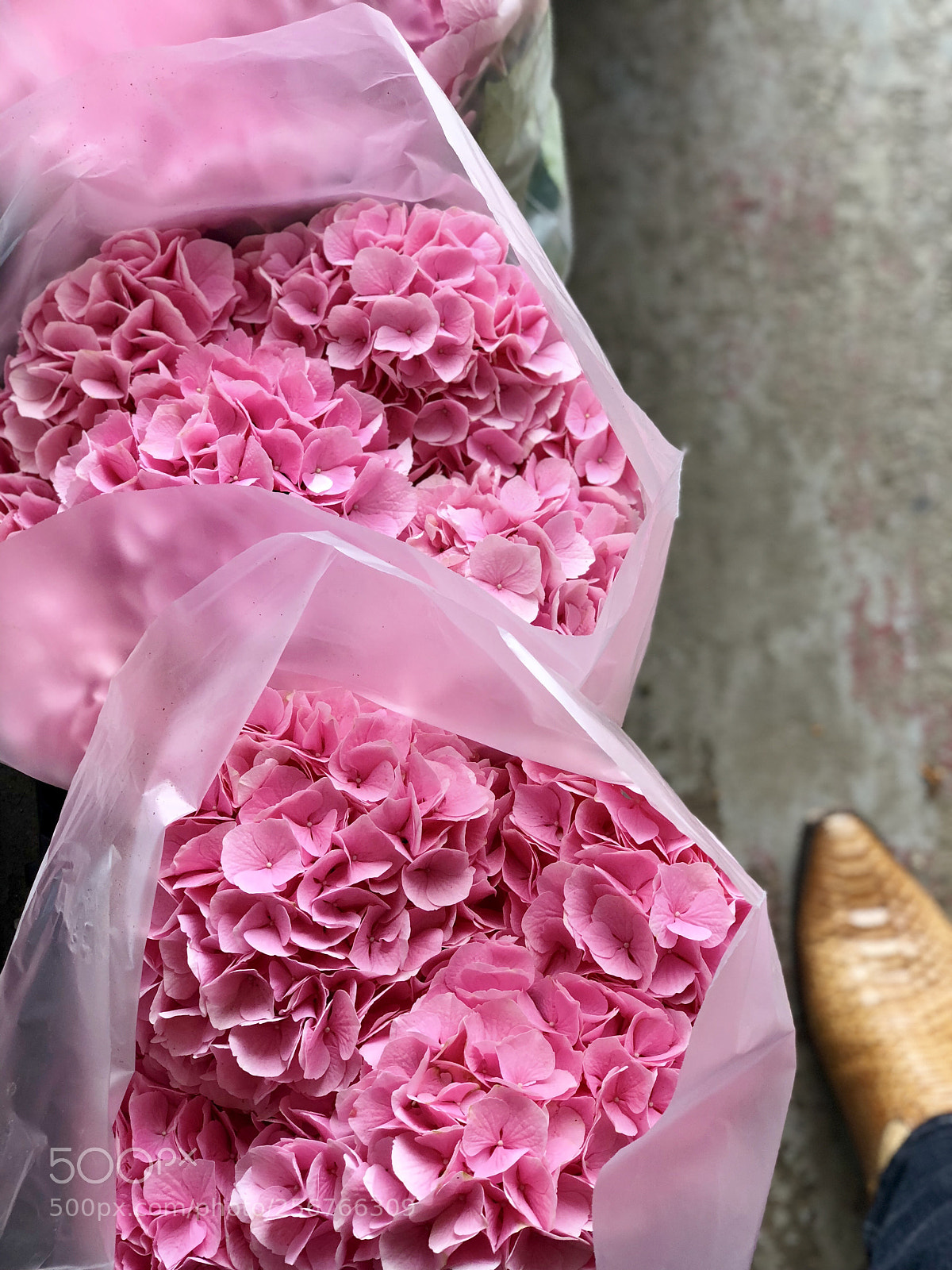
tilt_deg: -74.4
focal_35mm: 52
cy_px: 635
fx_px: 1907
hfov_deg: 28.0
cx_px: 476
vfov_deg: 36.8
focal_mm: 6
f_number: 2.4
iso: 25
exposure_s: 1/60
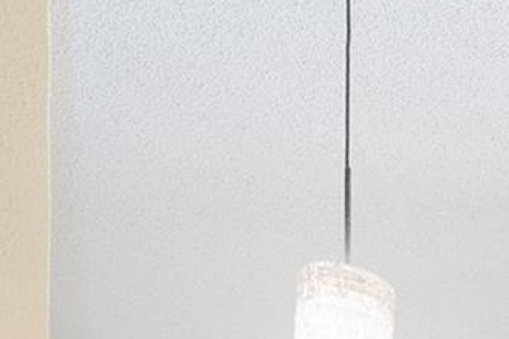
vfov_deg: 14.7
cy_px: 760
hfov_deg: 22.4
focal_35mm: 68
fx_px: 961
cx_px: 826
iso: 4000
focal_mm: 14
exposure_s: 1/30
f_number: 7.1
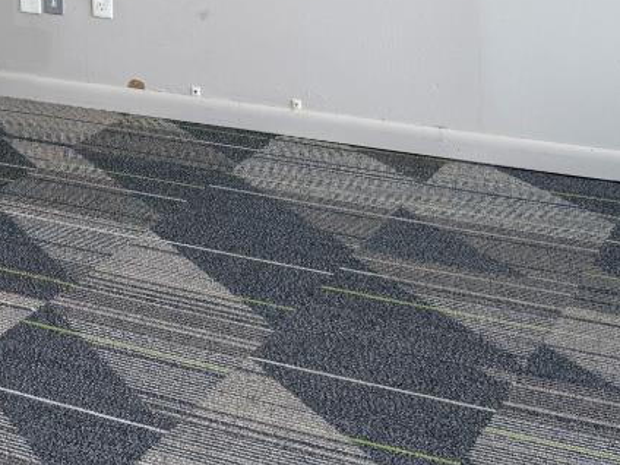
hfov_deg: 22.0
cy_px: -159
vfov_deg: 16.3
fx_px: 1522
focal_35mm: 85
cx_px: -32
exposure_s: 1/120
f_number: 1.78
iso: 64
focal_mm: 6.76
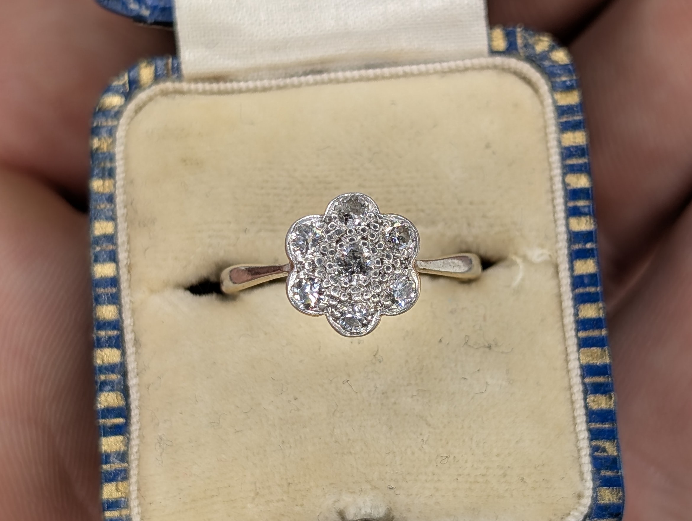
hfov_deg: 38.9
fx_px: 981
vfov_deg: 29.7
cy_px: 260
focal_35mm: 49
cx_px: 346
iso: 22
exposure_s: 1/741
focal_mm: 6.9
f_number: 1.68
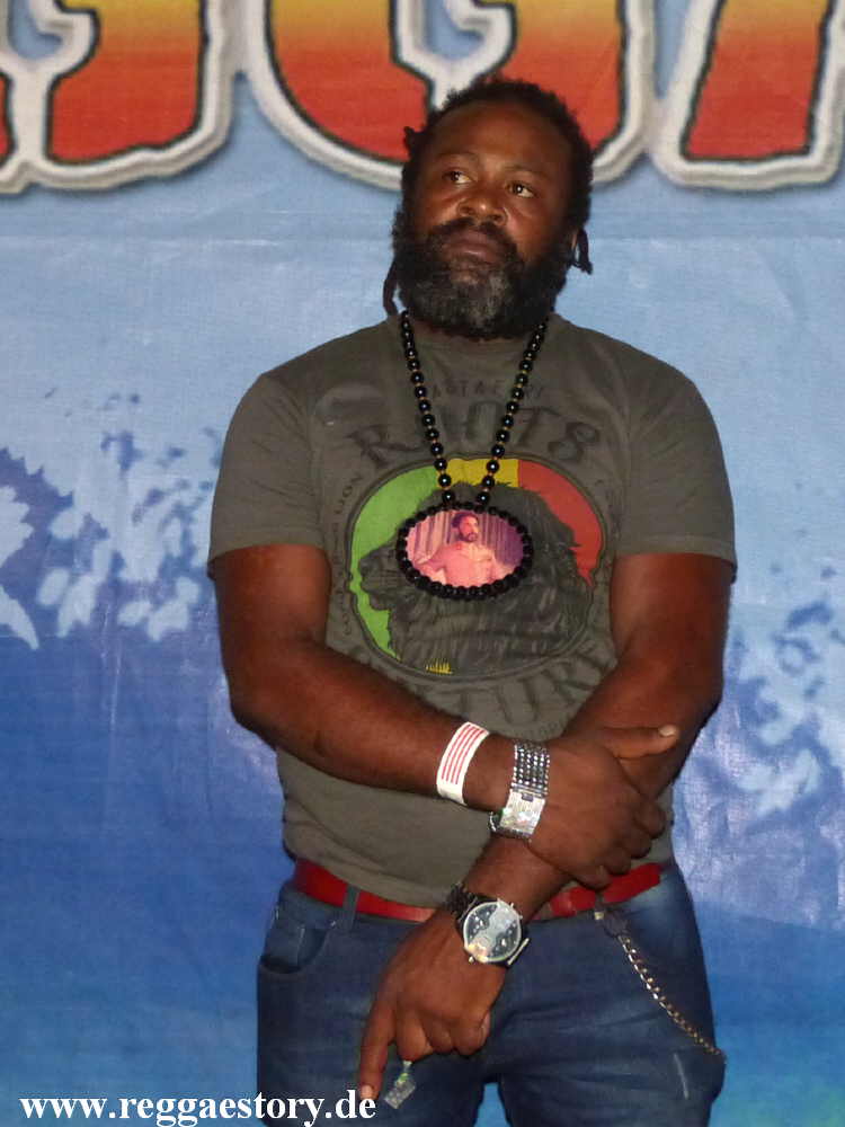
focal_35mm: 25
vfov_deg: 69.4
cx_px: 422
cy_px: 564
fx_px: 814
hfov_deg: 54.9
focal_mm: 4.5
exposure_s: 1/60
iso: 400
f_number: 2.8
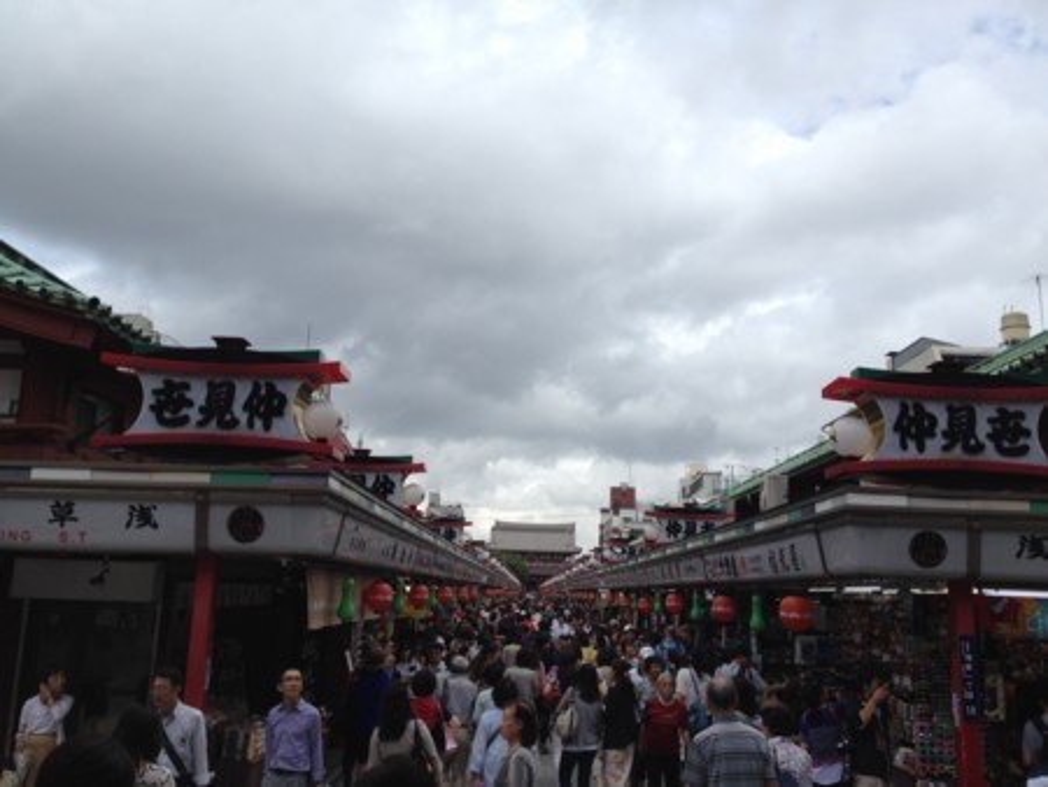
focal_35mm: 35
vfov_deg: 40.7
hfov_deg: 52.6
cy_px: 394
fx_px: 1060
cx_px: 524
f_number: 2.4
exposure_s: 1/1905
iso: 50
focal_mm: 4.28
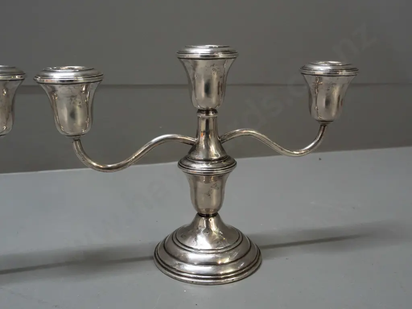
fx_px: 357
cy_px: 154
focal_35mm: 30
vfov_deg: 46.8
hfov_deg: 60.0
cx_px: 206
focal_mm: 15
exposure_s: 1/200
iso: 2500
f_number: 5
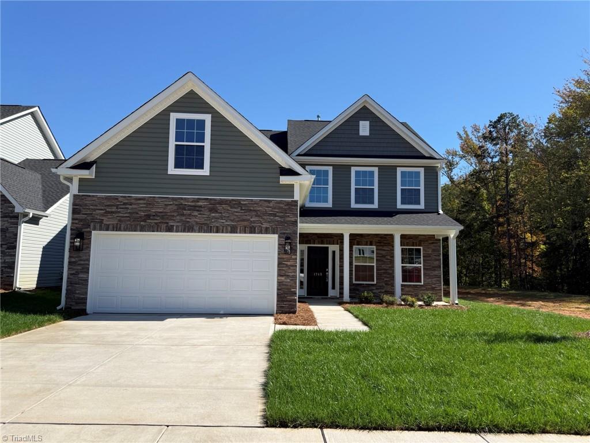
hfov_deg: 71.6
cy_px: 222
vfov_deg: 56.8
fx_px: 409
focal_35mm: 24
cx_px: 295
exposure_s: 1/4167
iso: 80
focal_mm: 6.76
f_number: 1.78
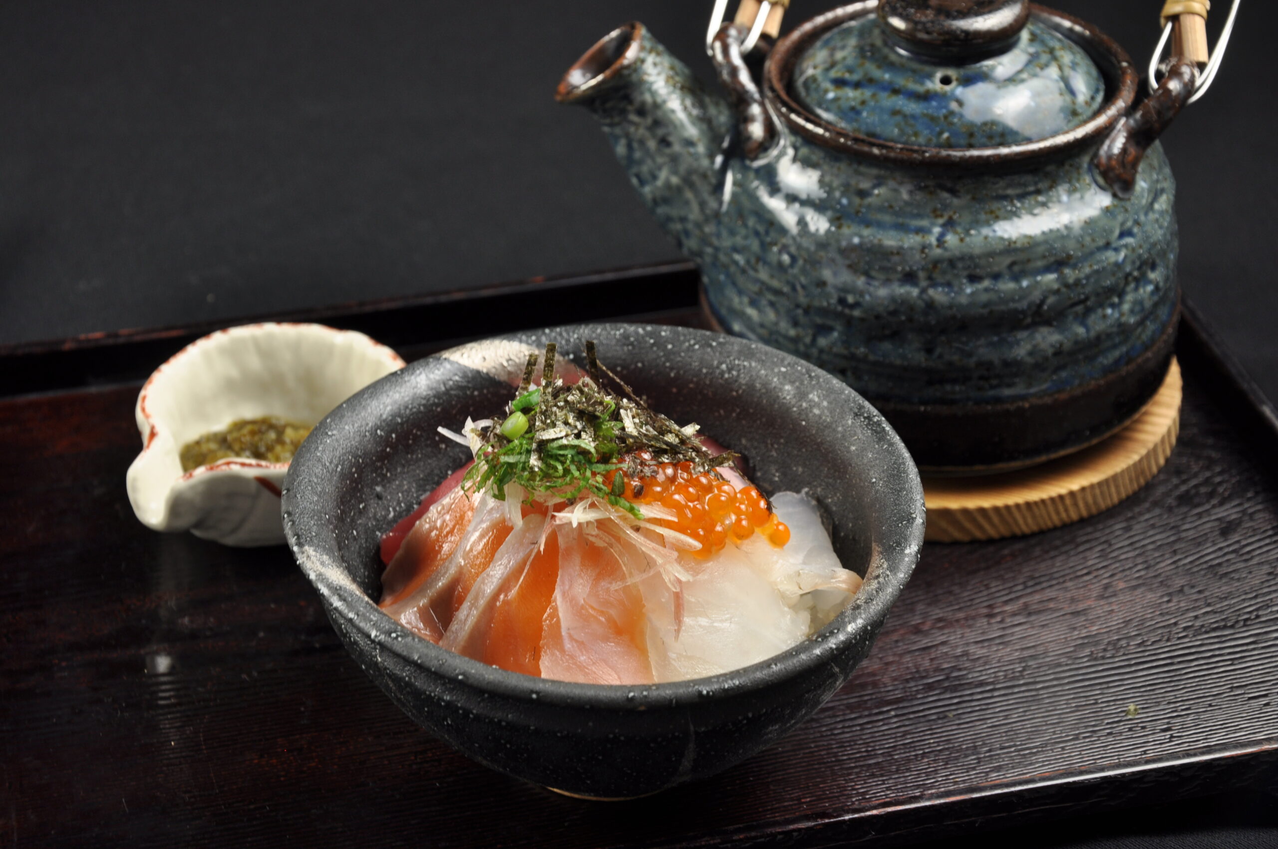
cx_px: 639
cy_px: 424
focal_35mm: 87
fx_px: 3085
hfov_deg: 23.4
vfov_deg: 15.7
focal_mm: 58
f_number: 8
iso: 200
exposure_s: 1/5
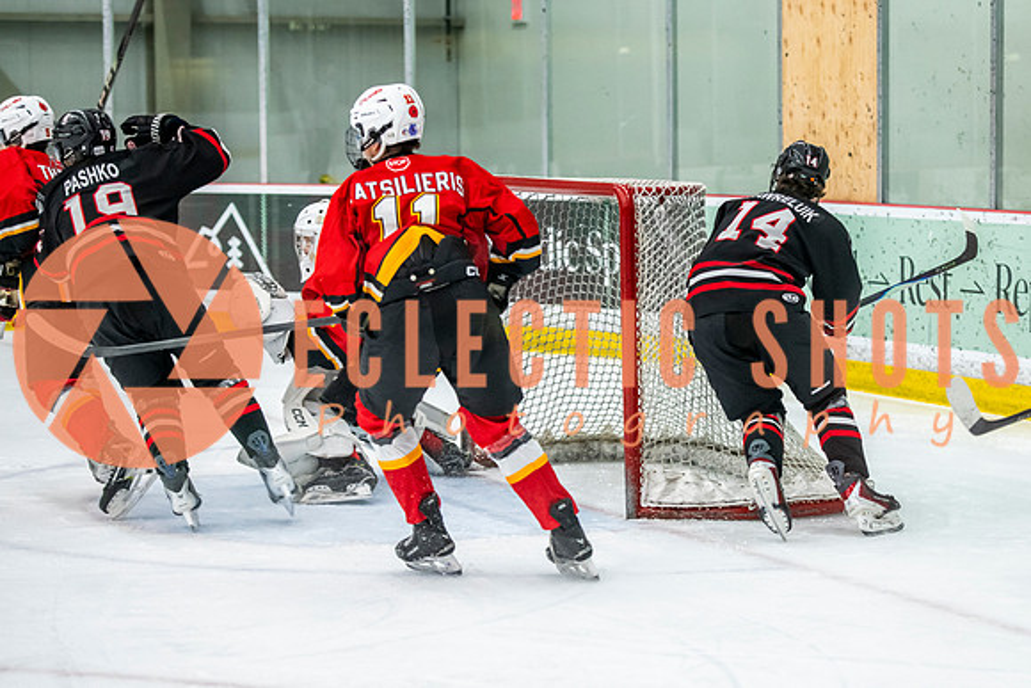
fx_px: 3622
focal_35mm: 126
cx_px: 648
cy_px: 328
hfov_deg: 16.2
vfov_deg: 10.8
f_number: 3.2
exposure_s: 1/640
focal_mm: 98
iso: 2000
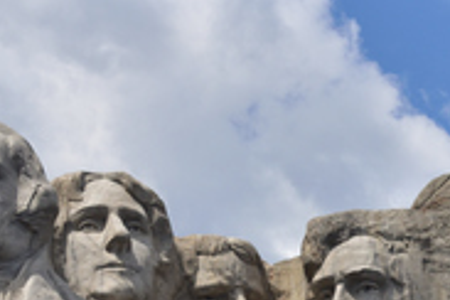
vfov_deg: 5.4
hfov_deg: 8.2
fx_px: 3156
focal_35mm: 253
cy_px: 213
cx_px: 207
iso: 220
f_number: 5.6
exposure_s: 1/1600
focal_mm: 55
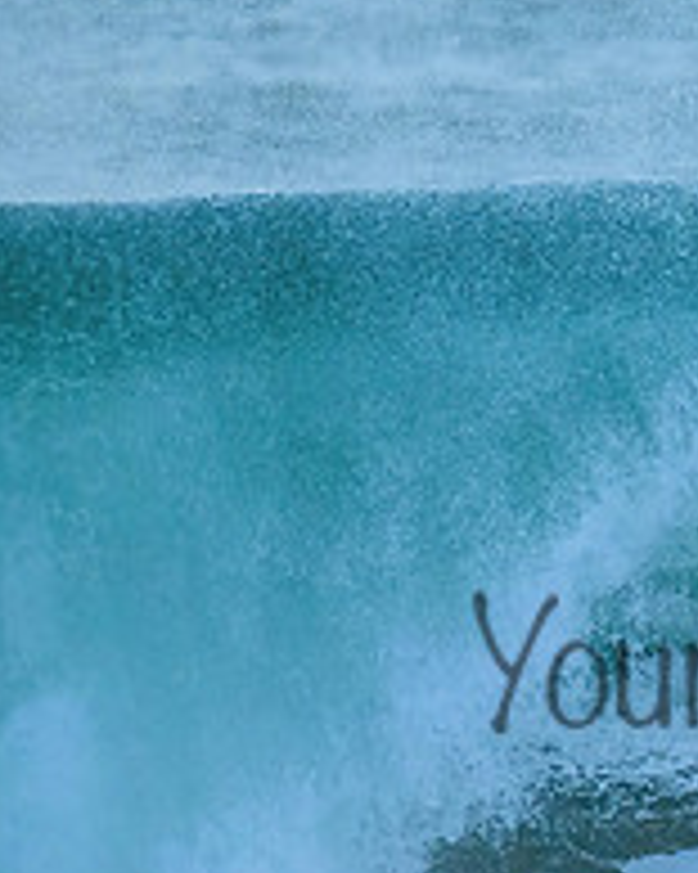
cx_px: 937
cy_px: 623
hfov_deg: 0.7
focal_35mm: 2241
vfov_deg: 0.9
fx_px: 57914
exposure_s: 1/1600
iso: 4000
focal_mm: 800
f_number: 11
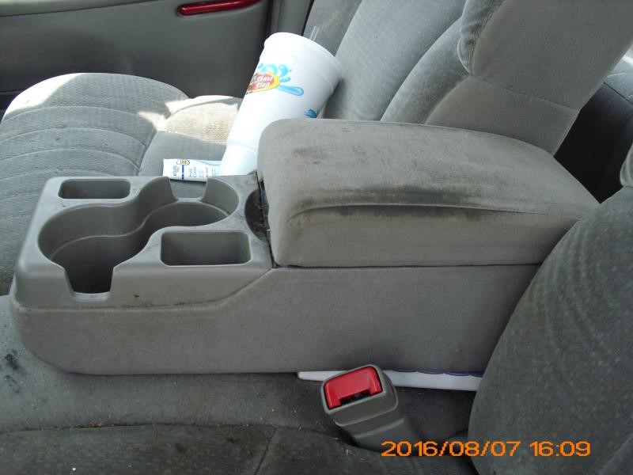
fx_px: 658
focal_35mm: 36
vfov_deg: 39.7
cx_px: 316
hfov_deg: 51.4
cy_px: 238
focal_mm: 6.3
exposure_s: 1/160
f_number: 3.1
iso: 100
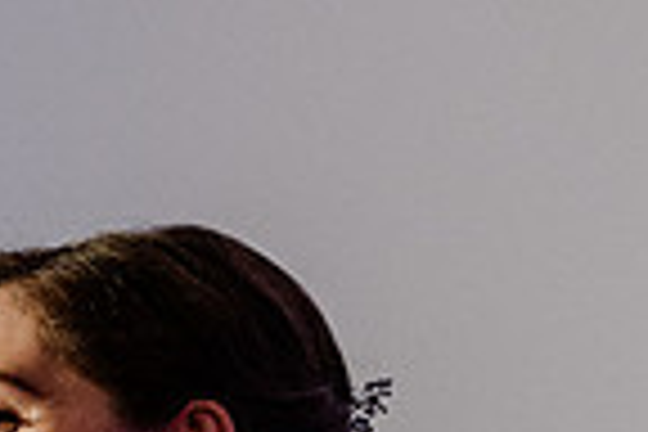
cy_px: 792
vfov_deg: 3.1
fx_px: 7829
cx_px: -261
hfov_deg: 4.7
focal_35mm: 435
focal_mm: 105
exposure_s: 1/400
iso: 4000
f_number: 2.8
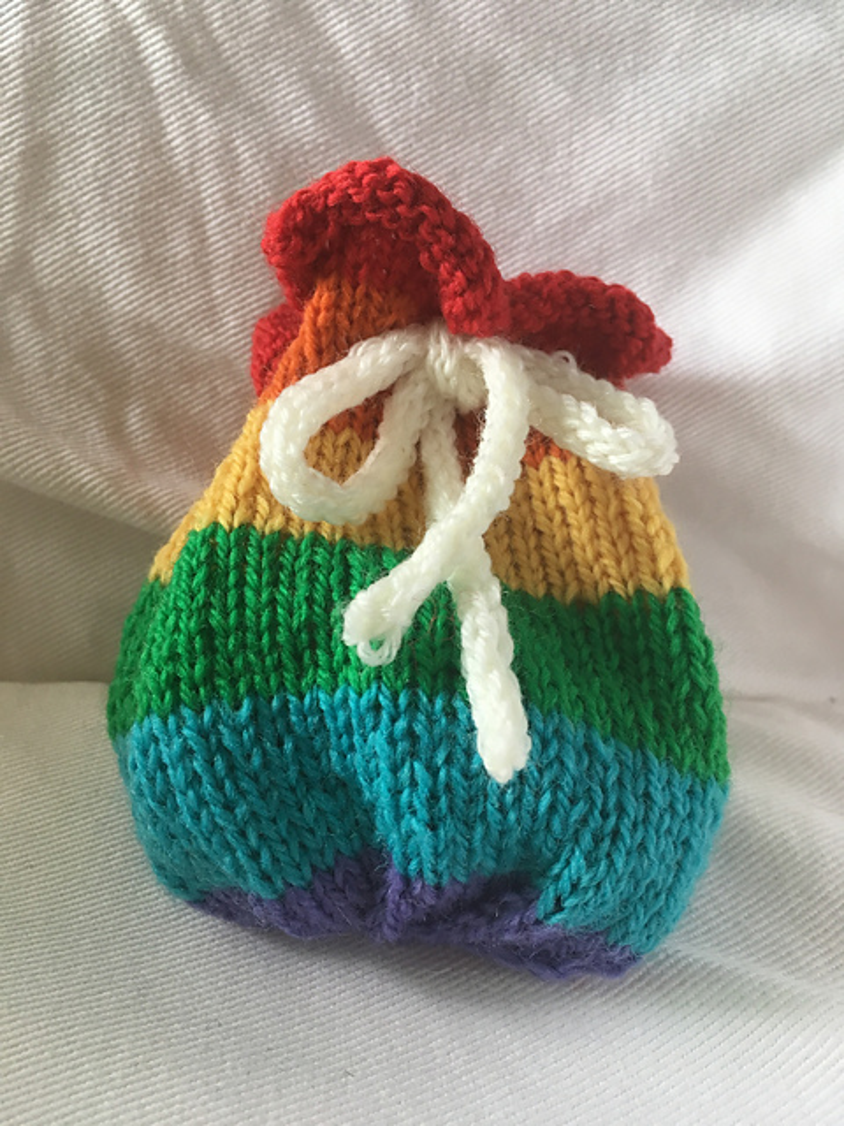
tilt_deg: -29.1
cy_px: 563
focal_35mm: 29
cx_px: 422
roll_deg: -3.6
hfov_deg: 48.2
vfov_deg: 61.7
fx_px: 943
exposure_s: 1/30
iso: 32
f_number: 2.2
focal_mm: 4.15
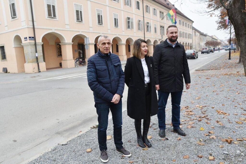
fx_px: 178
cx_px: 123
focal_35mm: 26
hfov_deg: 69.4
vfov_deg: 49.6
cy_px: 82
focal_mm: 26
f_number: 7.1
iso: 400
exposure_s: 1/200
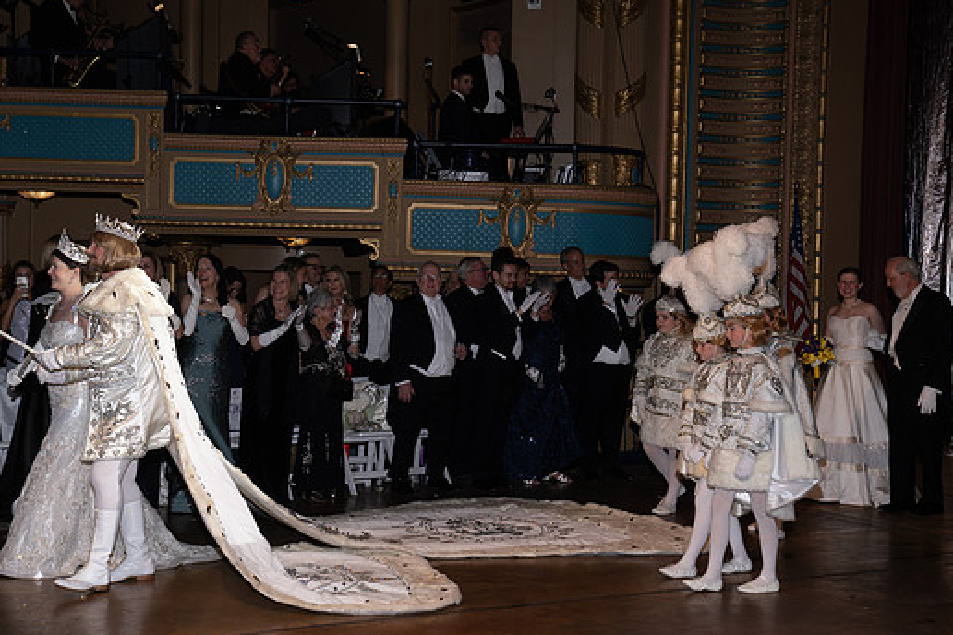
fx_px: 1668
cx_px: 436
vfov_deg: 21.6
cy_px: 311
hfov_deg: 31.9
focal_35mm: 63
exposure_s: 1/200
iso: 320
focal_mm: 56
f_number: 5.6
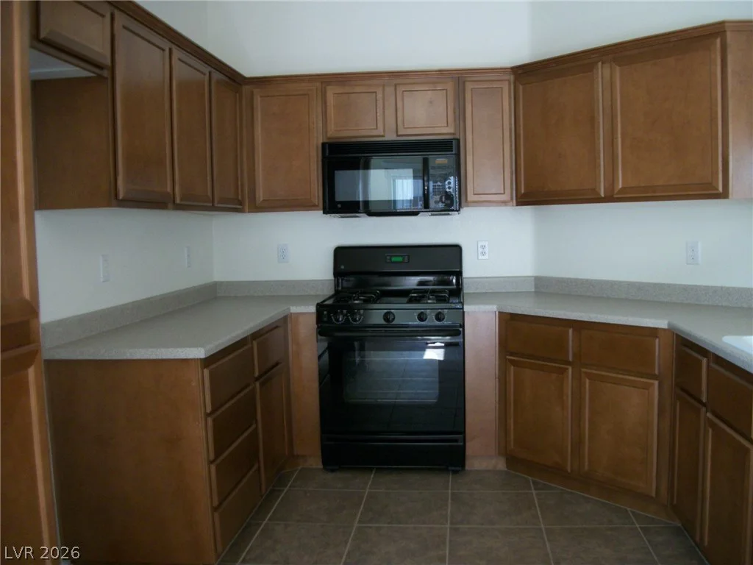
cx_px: 376
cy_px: 282
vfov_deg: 44.2
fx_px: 696
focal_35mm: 32
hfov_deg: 56.8
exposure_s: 1/30
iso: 160
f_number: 2.9
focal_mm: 5.7
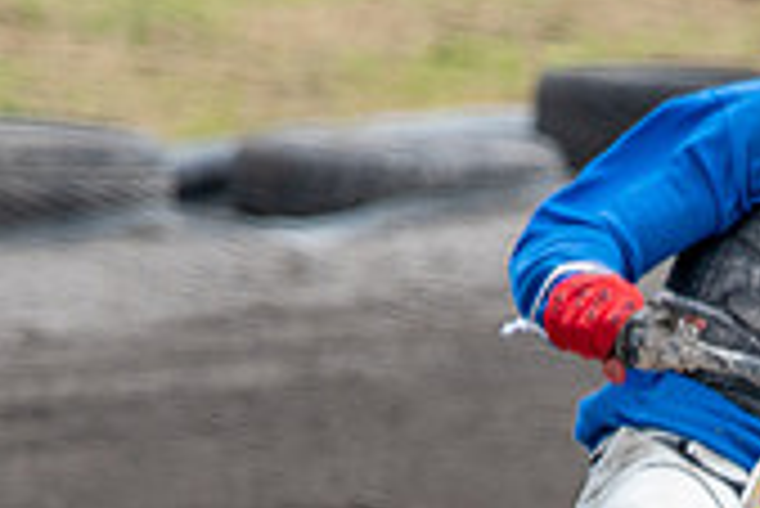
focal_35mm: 2814
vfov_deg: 0.5
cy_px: 923
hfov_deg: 0.7
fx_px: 59456
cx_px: 833
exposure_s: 1/400
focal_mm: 500
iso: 200
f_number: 7.1
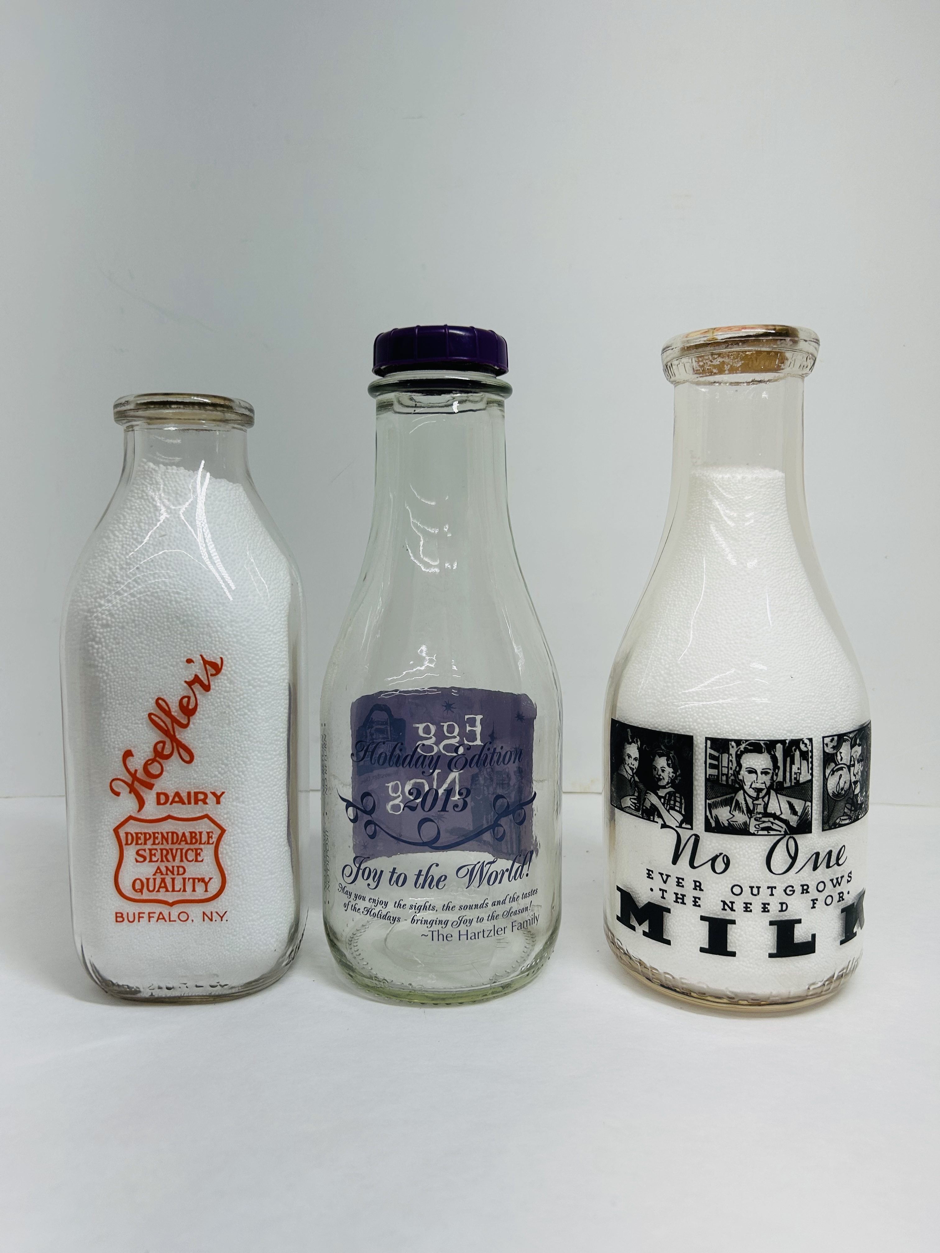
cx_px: 470
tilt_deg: -6.5
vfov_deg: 67.3
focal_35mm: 26
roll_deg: -0.3
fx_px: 941
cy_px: 626
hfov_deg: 53.1
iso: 50
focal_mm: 5.7
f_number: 1.5
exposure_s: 1/601
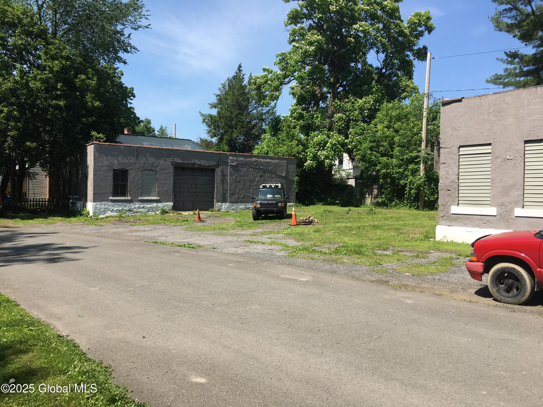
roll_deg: -1.4
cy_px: 204
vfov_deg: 48.2
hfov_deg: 61.7
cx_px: 272
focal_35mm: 29
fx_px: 455
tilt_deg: -0.7
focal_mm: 4.15
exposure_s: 1/1202
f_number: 2.2
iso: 25
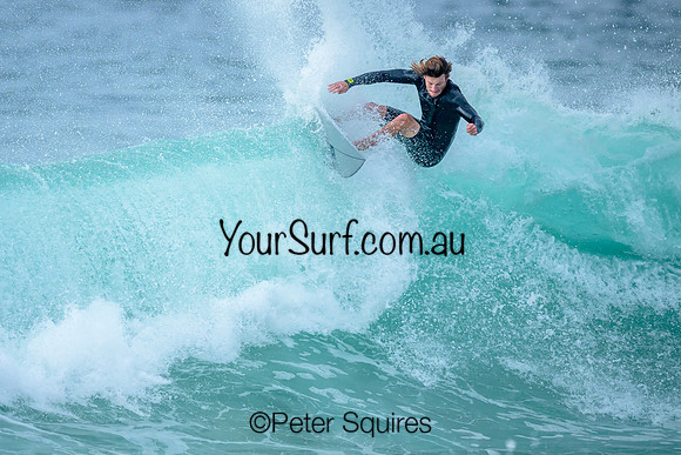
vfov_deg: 1.3
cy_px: 245
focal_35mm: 1094
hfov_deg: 1.9
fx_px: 20705
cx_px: 215
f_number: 6.3
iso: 360
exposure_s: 1/2000
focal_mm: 800
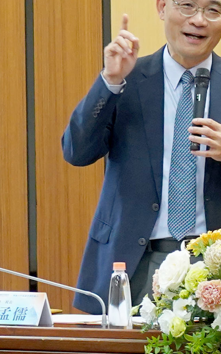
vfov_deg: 6.3
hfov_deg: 3.9
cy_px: 253
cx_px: 322
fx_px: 3211
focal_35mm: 333
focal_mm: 49
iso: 2500
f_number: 4
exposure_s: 1/125
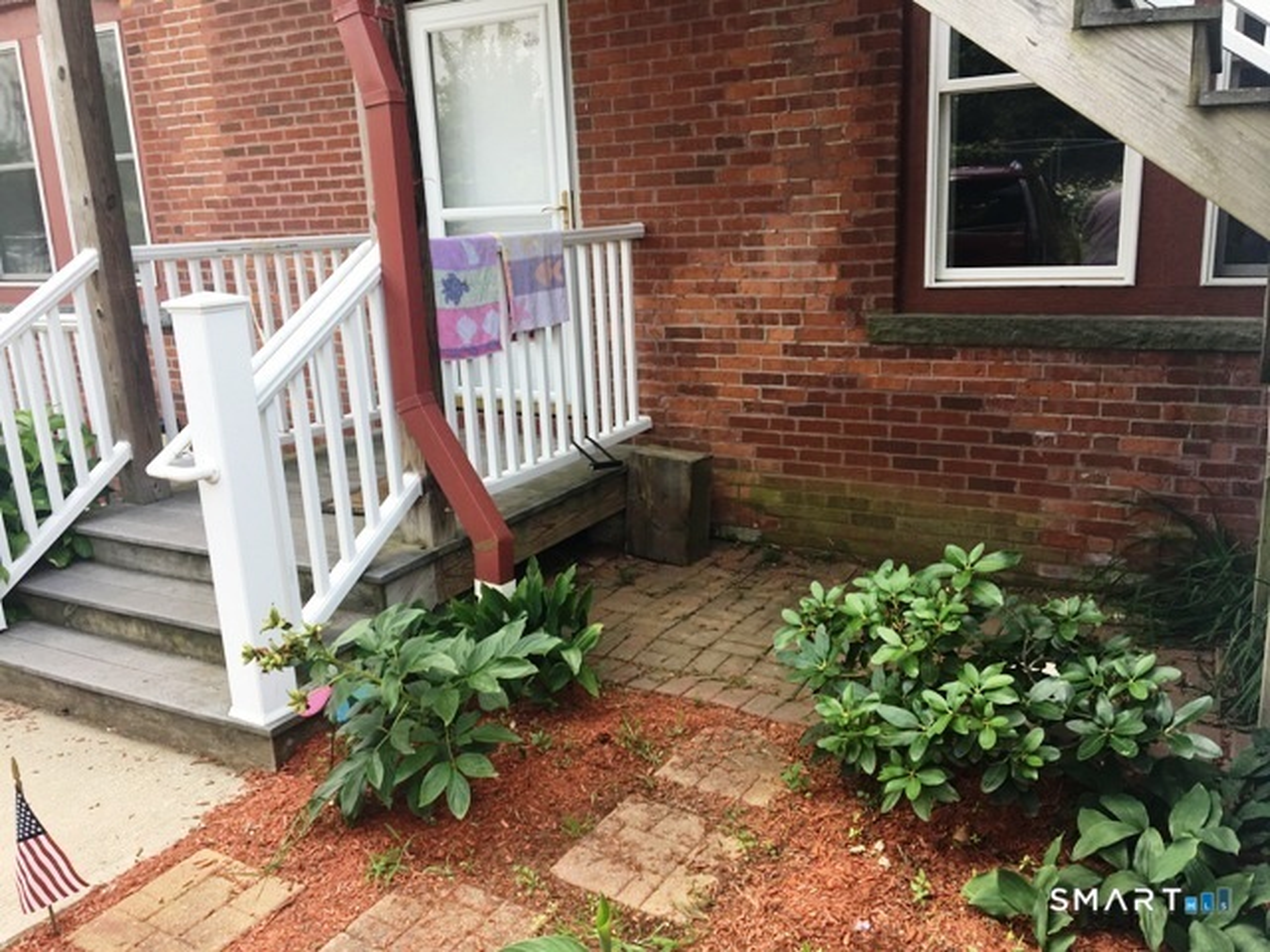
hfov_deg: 61.7
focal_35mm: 29
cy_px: 476
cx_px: 635
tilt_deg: -15.1
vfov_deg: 48.2
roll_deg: +1.4
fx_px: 1064
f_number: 2.2
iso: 25
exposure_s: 1/274
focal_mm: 4.15
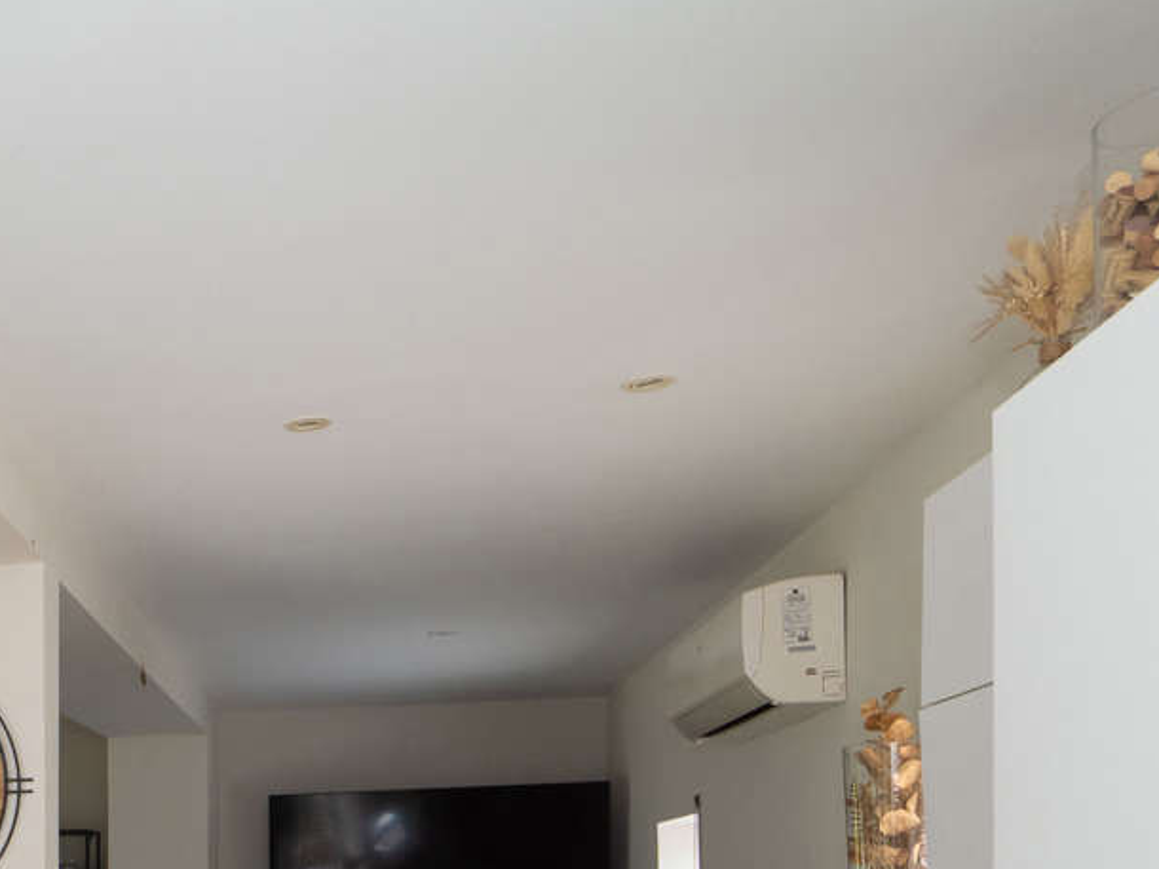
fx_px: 1406
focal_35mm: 42
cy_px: 890
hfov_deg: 36.4
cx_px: -173
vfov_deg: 31.5
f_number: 4
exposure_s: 1/60
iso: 320
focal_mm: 8
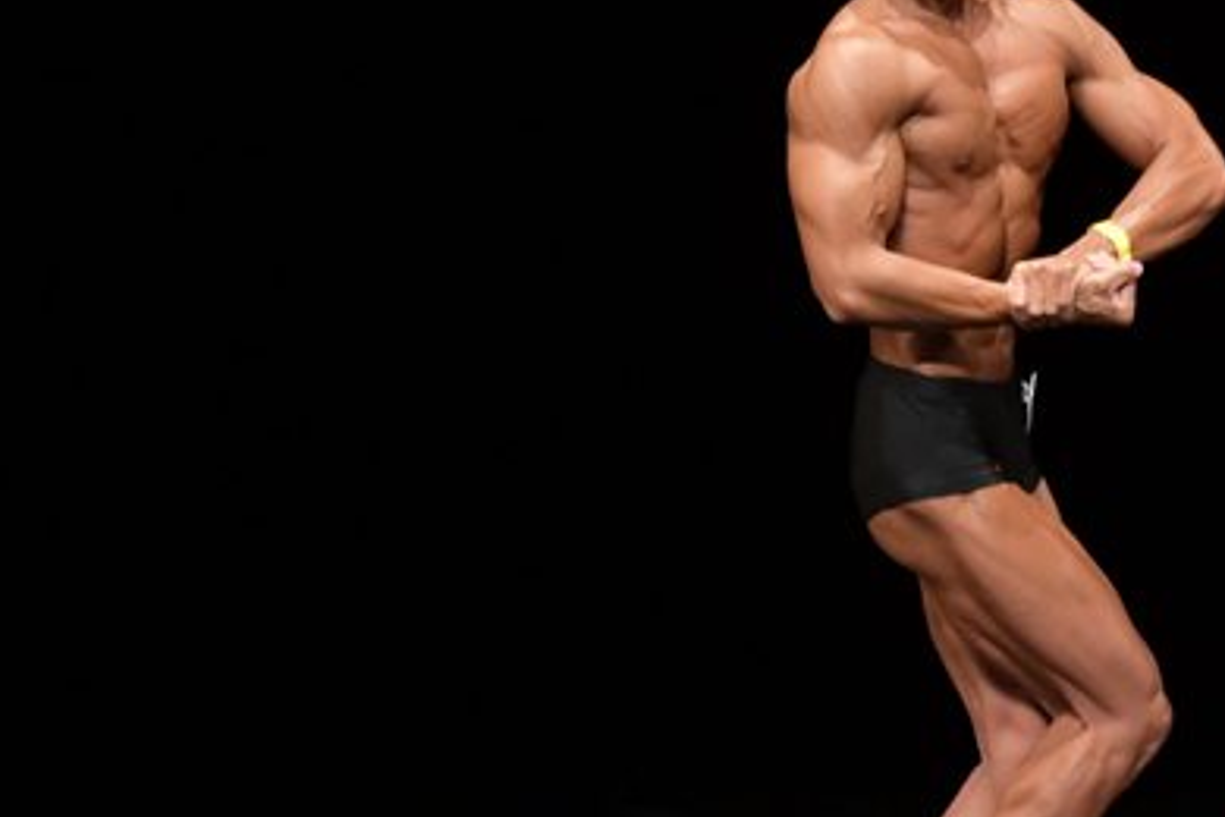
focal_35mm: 566
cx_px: 931
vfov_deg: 2.4
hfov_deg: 3.6
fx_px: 19258
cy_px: 446
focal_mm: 190
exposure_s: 1/400
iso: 3200
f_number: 5.6
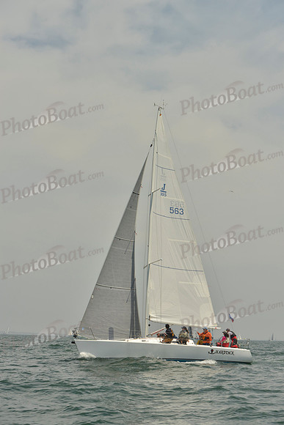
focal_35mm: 70
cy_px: 212
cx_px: 142
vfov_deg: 28.8
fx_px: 828
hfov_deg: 19.5
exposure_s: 1/1250
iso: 200
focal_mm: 70
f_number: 9
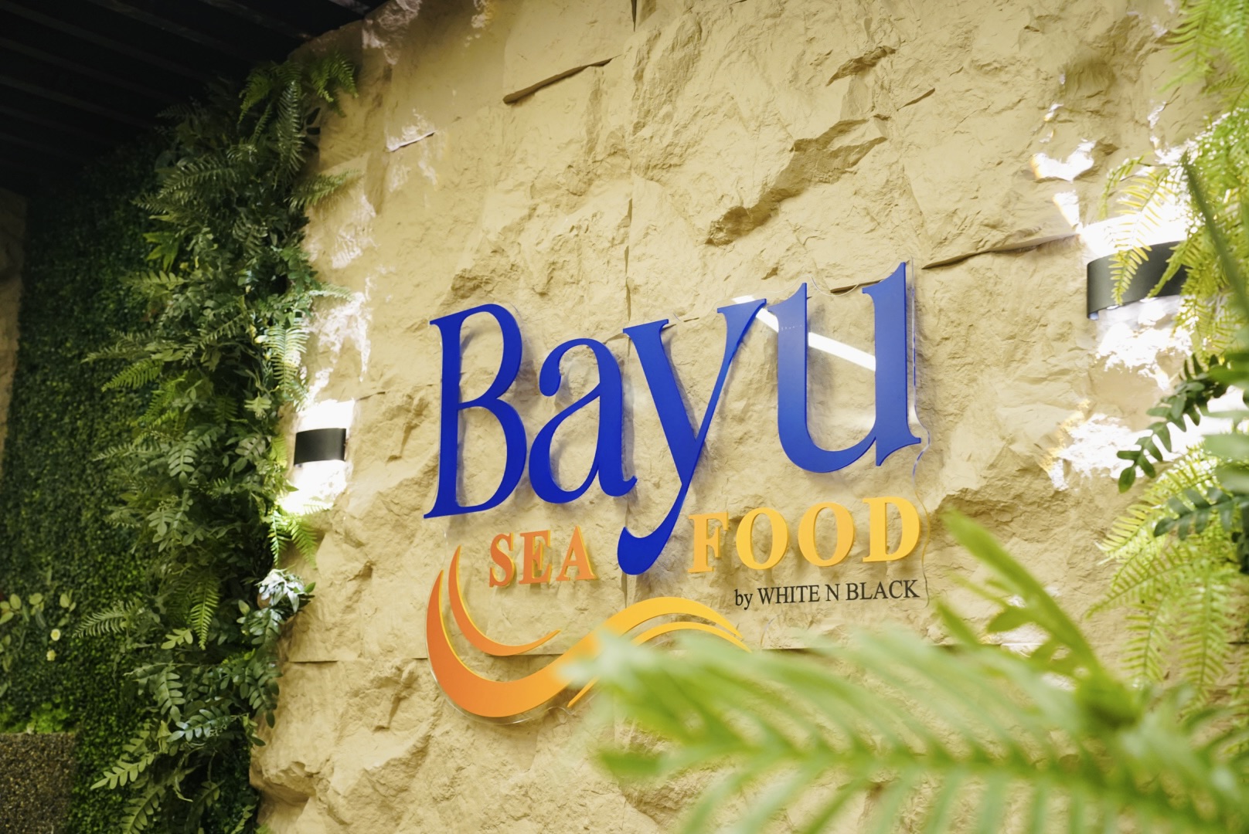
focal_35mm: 40
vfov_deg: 33.5
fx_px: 1389
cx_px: 624
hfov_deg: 48.4
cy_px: 417
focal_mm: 40
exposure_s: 1/160
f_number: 3.5
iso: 3200
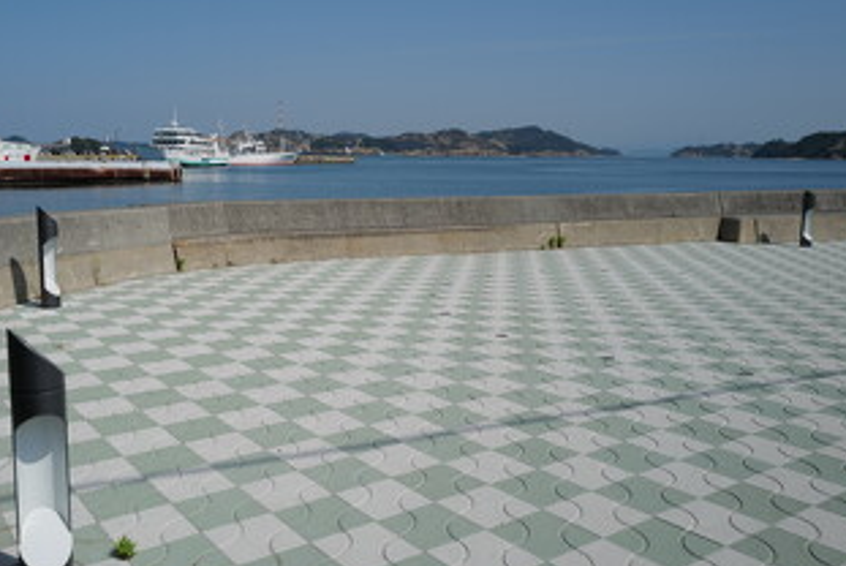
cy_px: 265
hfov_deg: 52.7
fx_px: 847
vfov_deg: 36.9
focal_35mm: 36
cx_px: 340
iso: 200
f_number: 6.3
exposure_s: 1/2000
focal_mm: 28
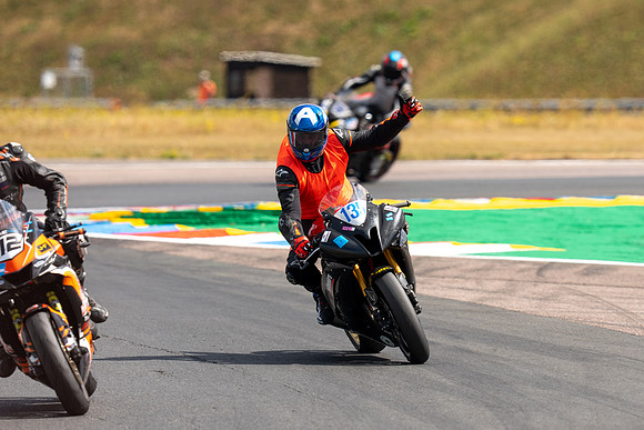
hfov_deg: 4.1
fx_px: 8904
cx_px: 382
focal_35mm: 498
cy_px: 231
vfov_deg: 2.8
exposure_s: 1/500
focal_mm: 400
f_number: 5
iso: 64
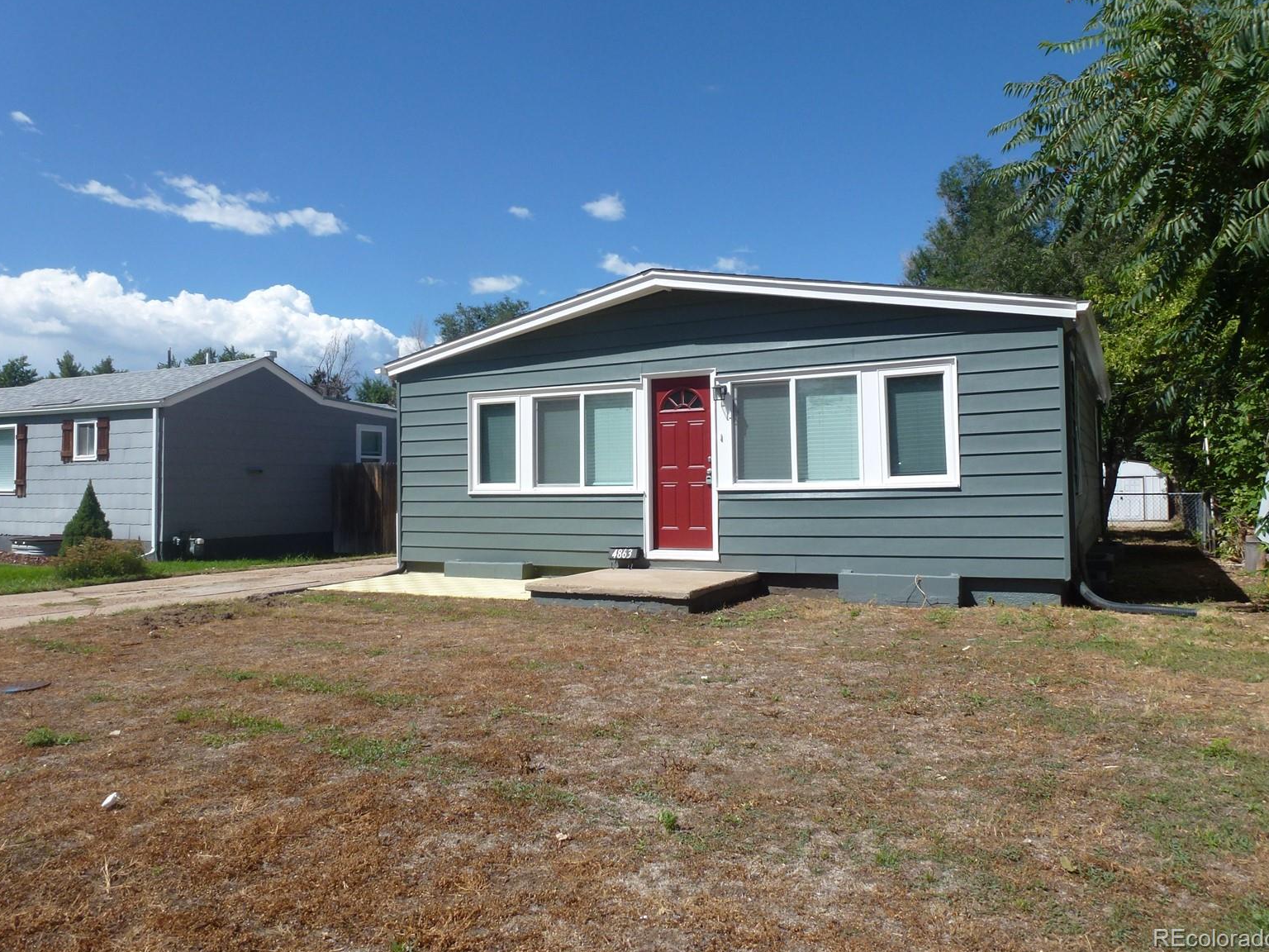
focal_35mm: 25
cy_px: 459
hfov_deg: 69.4
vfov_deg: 54.9
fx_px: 916
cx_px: 626
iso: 100
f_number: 4
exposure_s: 1/1000
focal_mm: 4.3
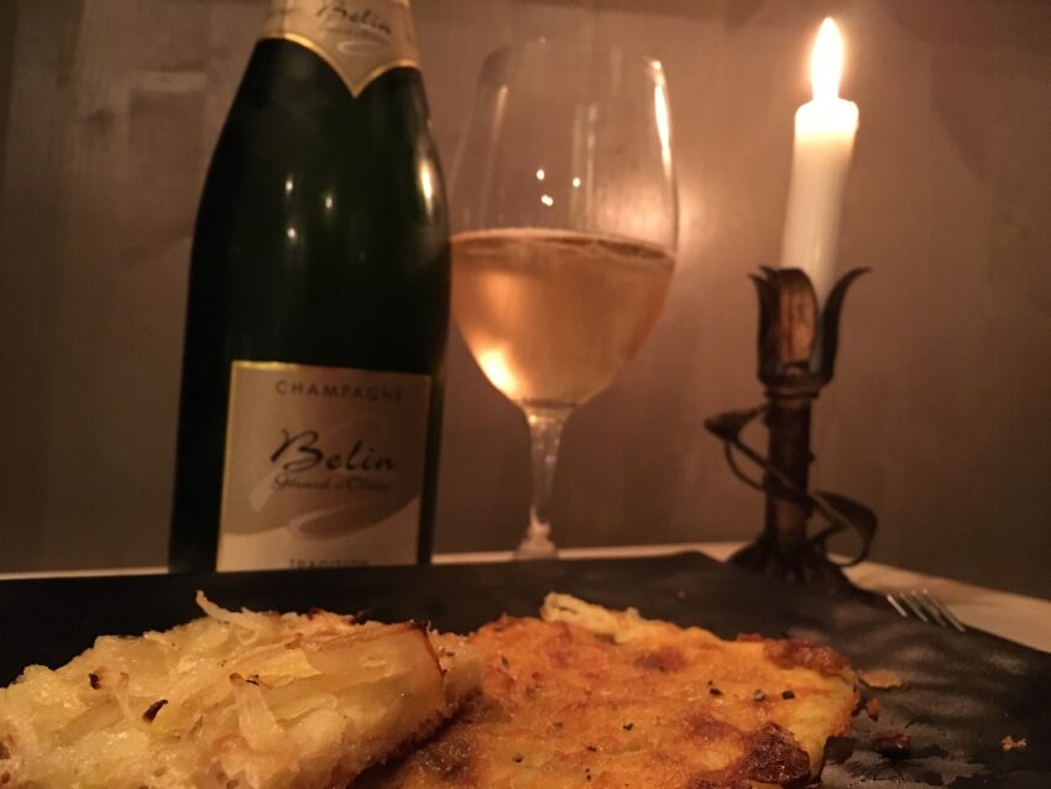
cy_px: 394
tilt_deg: +0.9
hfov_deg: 61.6
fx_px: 881
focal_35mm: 29
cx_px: 526
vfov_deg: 48.2
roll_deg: -4.0
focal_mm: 4.15
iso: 320
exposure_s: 1/17
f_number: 2.2
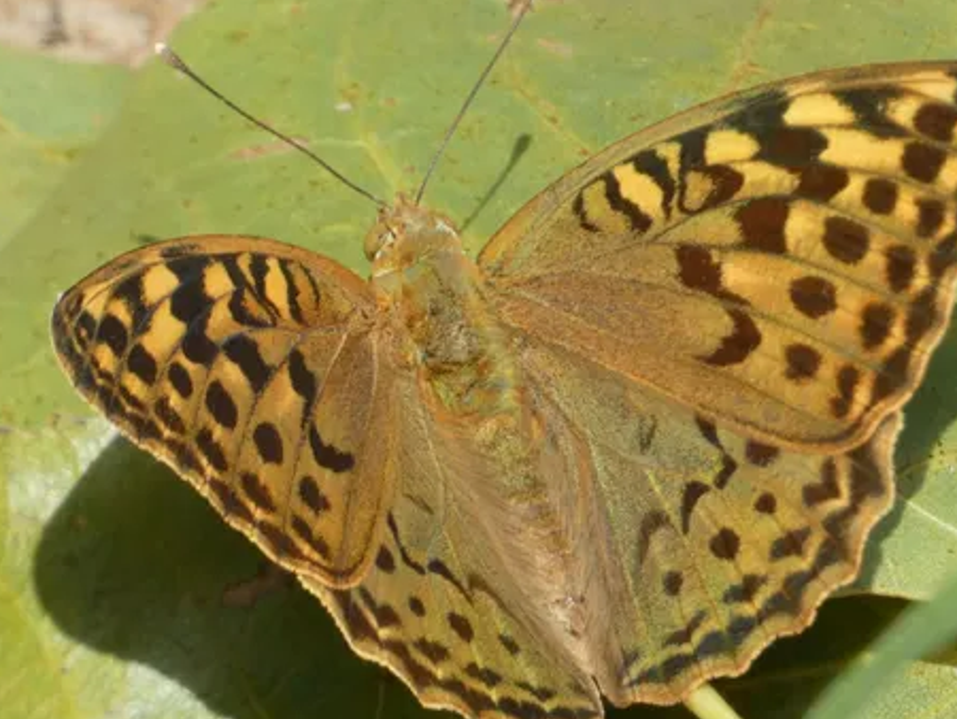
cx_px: 547
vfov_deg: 1.7
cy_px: 353
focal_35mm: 884
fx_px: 24452
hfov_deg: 2.2
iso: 80
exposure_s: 1/125
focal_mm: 111.5
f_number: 5.6
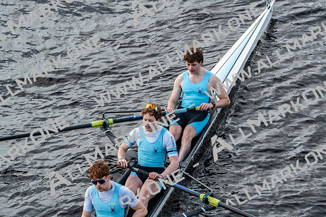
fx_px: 2572
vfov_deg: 4.8
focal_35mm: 284
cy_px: 108
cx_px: 163
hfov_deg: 7.3
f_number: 5.6
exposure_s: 1/1250
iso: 800
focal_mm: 284
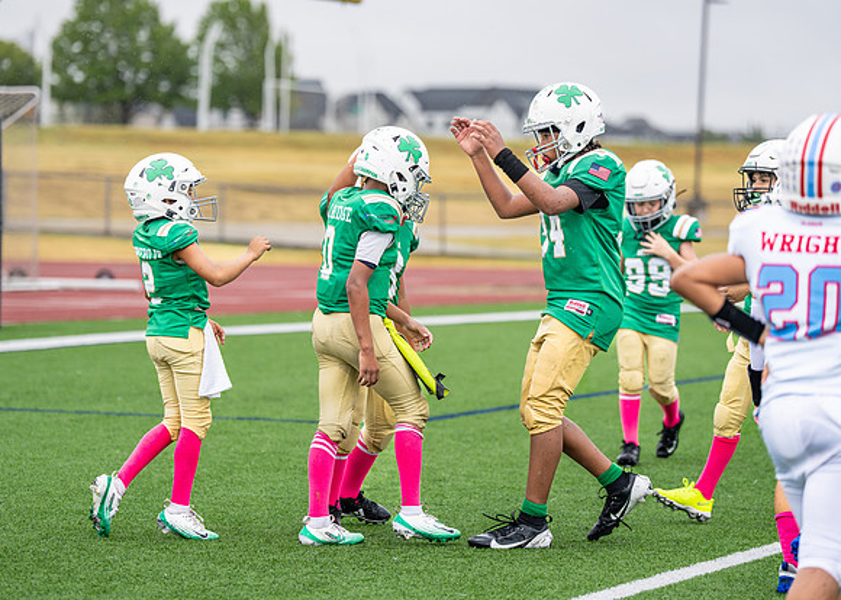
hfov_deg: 12.9
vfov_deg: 9.2
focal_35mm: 156
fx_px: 3733
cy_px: 297
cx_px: 347
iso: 400
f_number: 2.8
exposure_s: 1/1000
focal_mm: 135
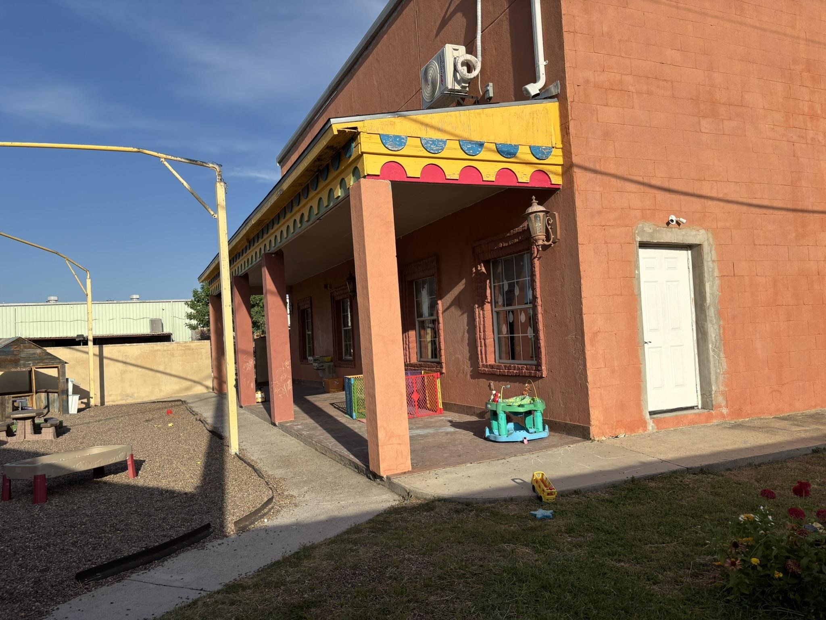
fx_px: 620
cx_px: 413
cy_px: 310
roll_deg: +3.2
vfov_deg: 53.1
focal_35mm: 26
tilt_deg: +3.2
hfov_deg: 67.3
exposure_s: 1/4082
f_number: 1.6
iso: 50
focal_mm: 5.96
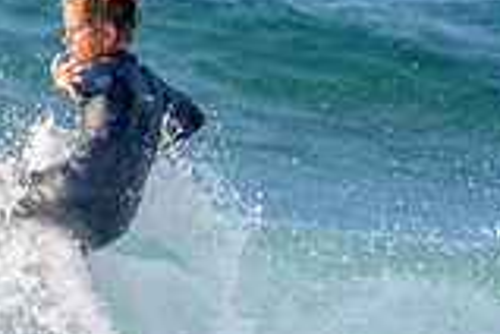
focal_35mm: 2238
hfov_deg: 0.9
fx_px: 31081
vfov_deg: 0.6
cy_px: 398
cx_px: 52
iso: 400
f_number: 5.6
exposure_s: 1/1250
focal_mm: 500
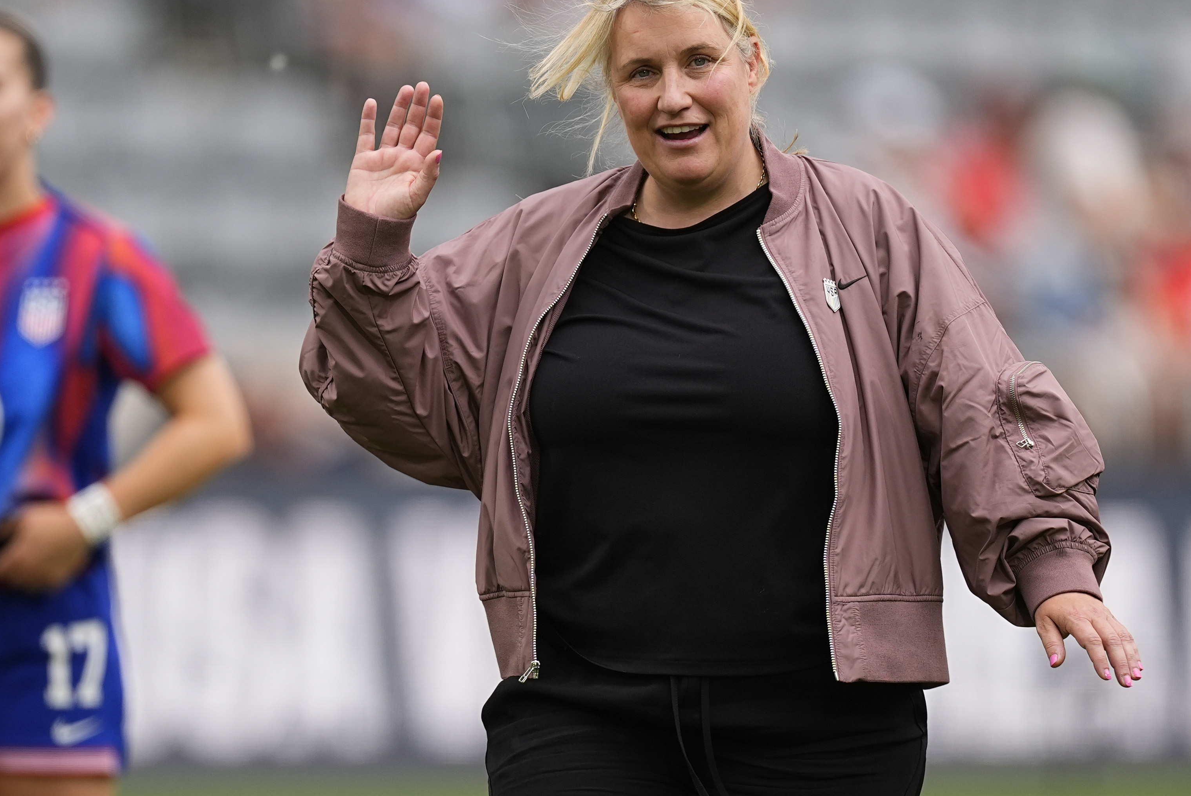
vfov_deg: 1.2
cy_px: 360
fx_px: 38742
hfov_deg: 1.8
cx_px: 629
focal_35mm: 1170
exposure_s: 1/1000
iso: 400
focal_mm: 600
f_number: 4
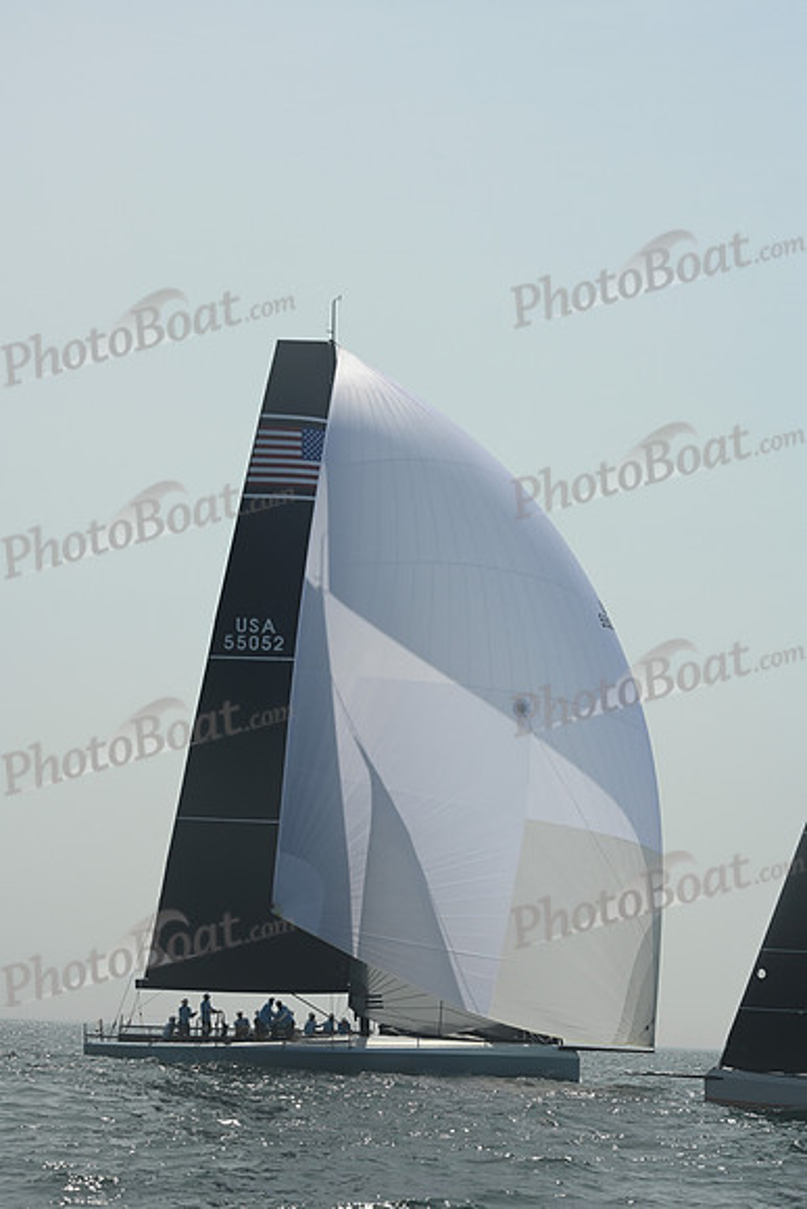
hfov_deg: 13.7
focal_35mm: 100
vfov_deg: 20.4
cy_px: 604
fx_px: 3360
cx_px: 404
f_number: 11
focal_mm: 100
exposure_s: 1/1250
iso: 320
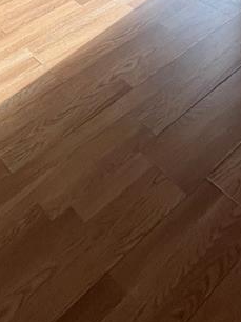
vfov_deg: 23.2
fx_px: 474
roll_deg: +1.7
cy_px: -236
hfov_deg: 27.3
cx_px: 15
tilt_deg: -8.1
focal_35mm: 51
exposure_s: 1/99
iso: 32
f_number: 1.8
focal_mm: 1.57
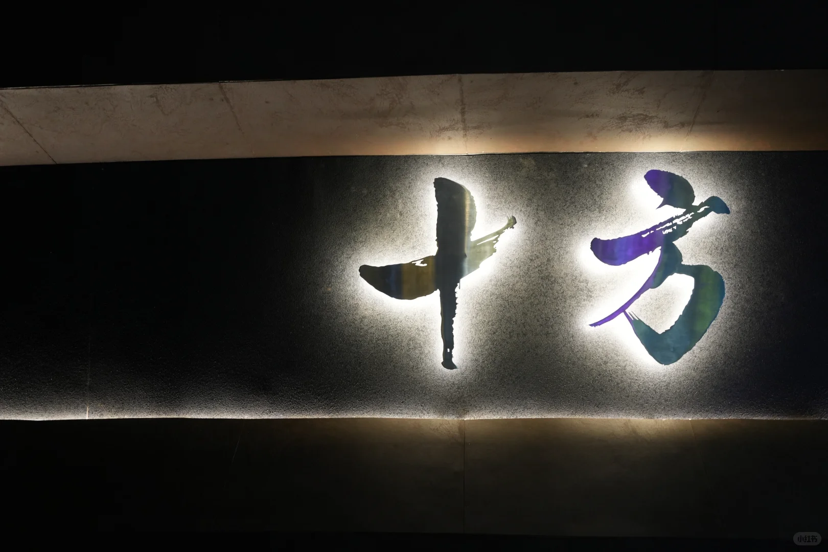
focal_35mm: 43
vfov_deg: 31.2
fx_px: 989
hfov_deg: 45.4
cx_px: 414
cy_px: 276
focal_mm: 43
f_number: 4
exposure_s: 1/60
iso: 2000
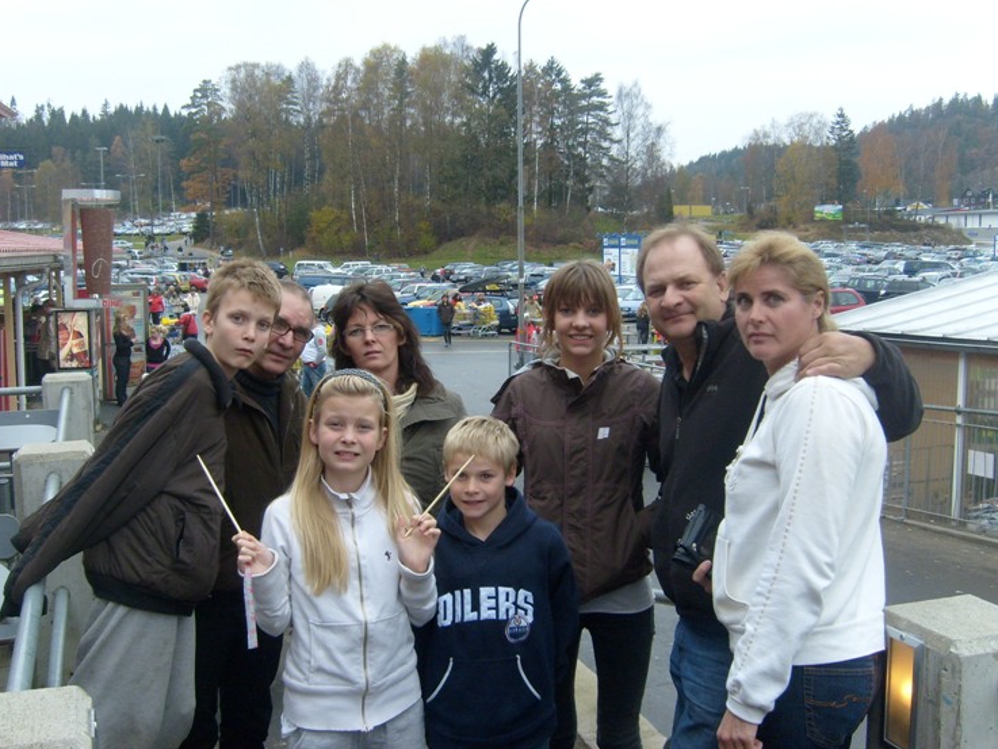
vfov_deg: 37.7
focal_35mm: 38
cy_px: 347
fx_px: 1096
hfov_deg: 49.0
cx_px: 479
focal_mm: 5.8
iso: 80
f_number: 2.8
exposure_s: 1/125
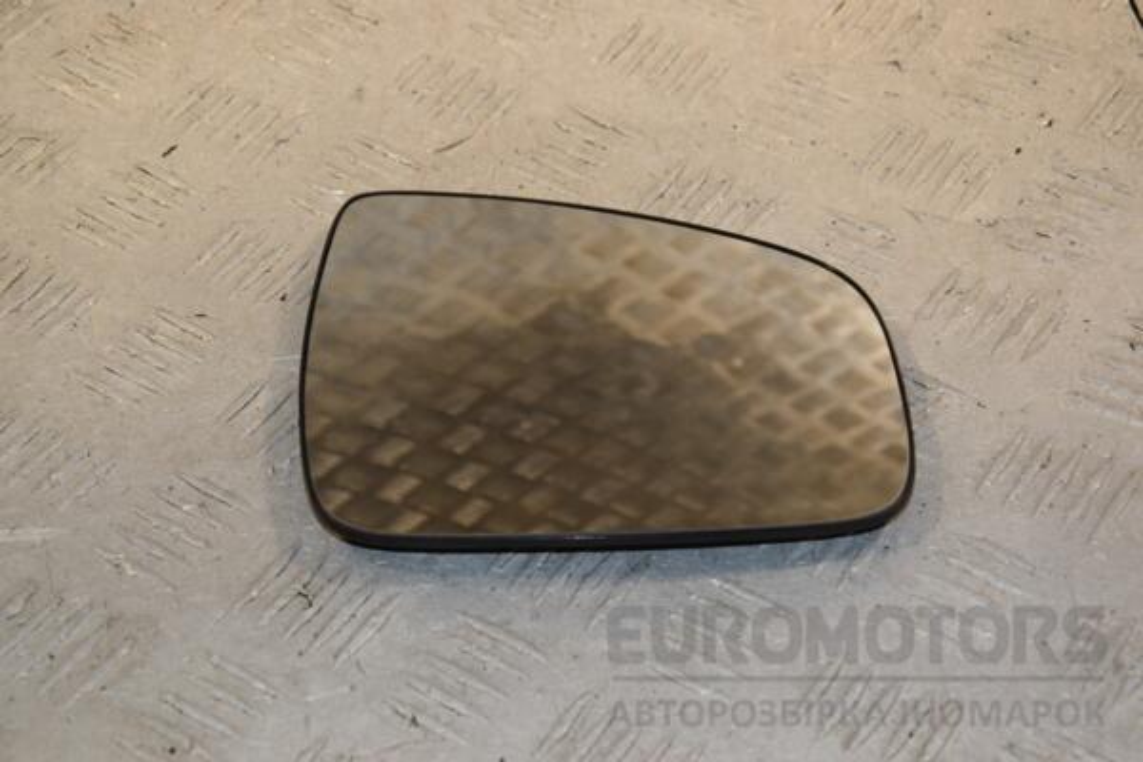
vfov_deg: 13.8
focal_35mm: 99
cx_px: 572
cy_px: 381
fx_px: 3143
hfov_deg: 20.6
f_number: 8
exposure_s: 1/200
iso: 800
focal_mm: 66
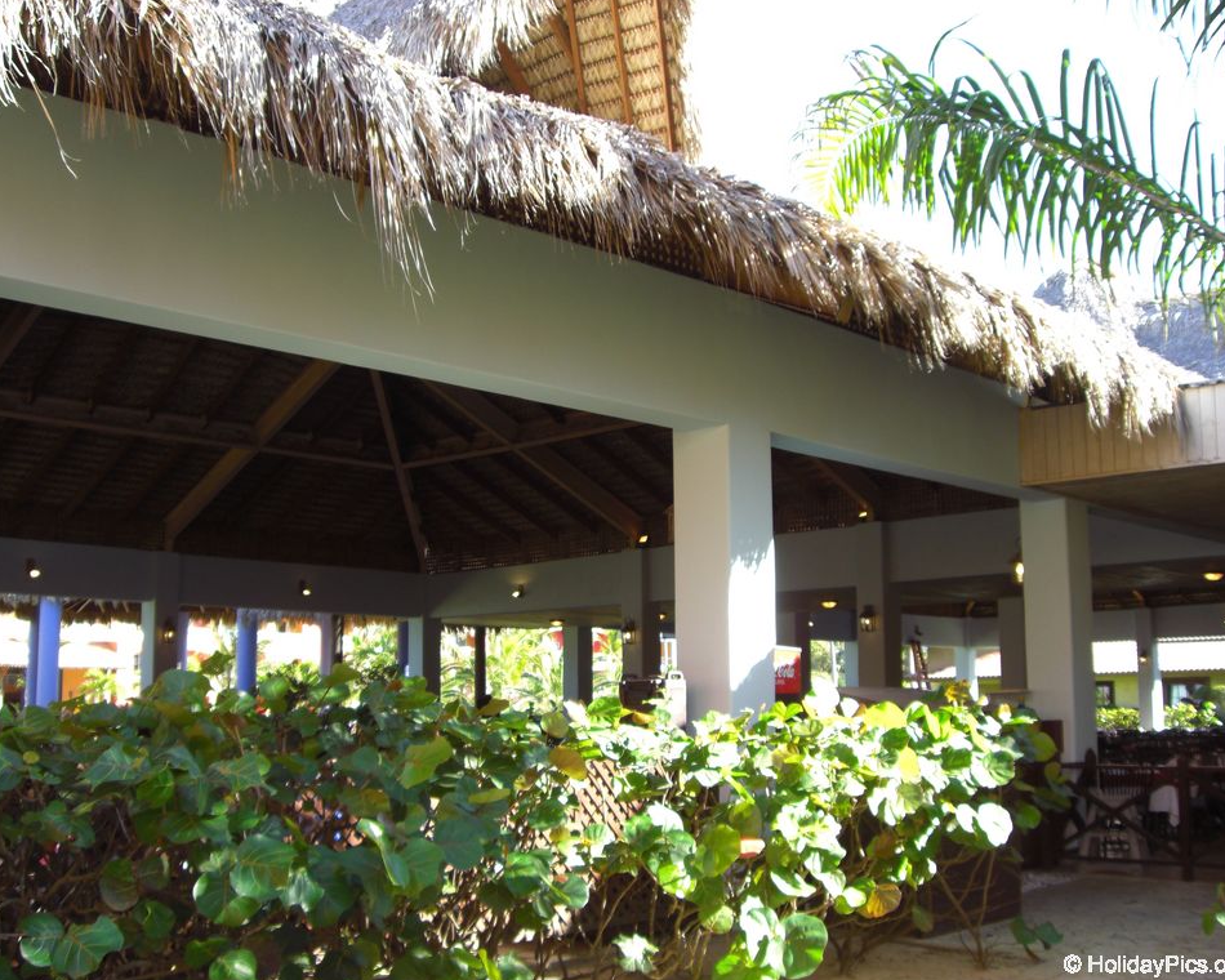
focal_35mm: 40
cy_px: 490
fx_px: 1450
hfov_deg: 45.8
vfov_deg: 37.3
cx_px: 591
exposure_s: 1/125
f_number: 2.7
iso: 64
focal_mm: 6.2
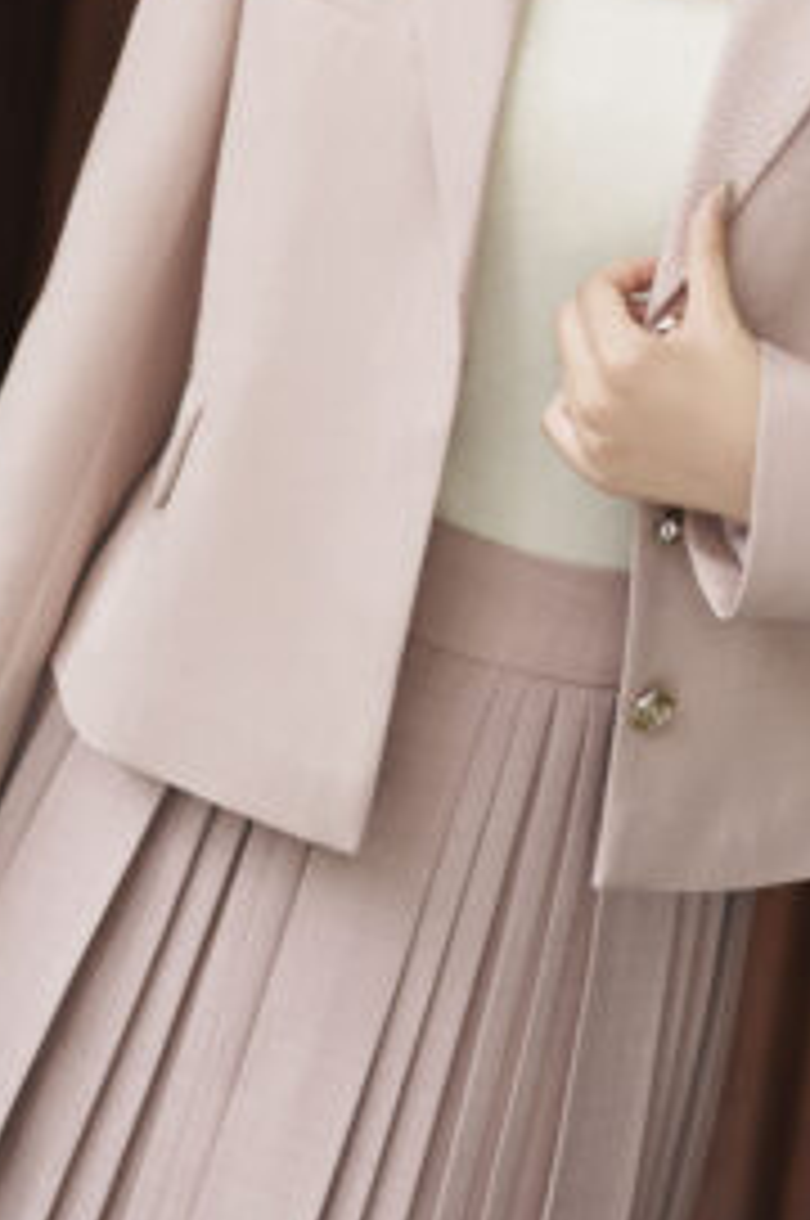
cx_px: 542
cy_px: -117
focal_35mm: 129
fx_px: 4365
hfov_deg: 10.6
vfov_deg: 15.5
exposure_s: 1/800
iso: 320
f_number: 2
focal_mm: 50
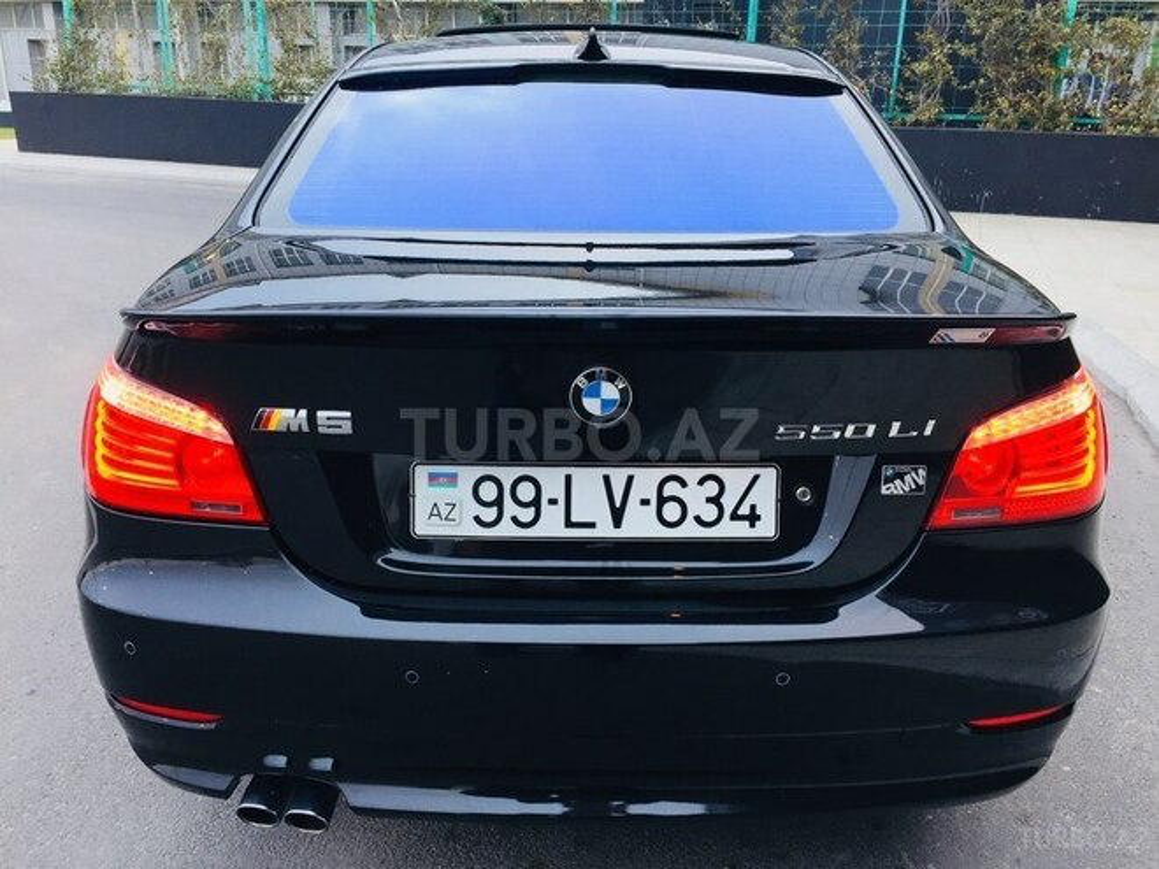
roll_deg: -2.0
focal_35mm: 29
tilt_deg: -19.1
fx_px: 971
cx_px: 580
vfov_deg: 48.2
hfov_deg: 61.7
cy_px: 434
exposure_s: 1/100
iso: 50
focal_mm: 4.15
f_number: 2.2
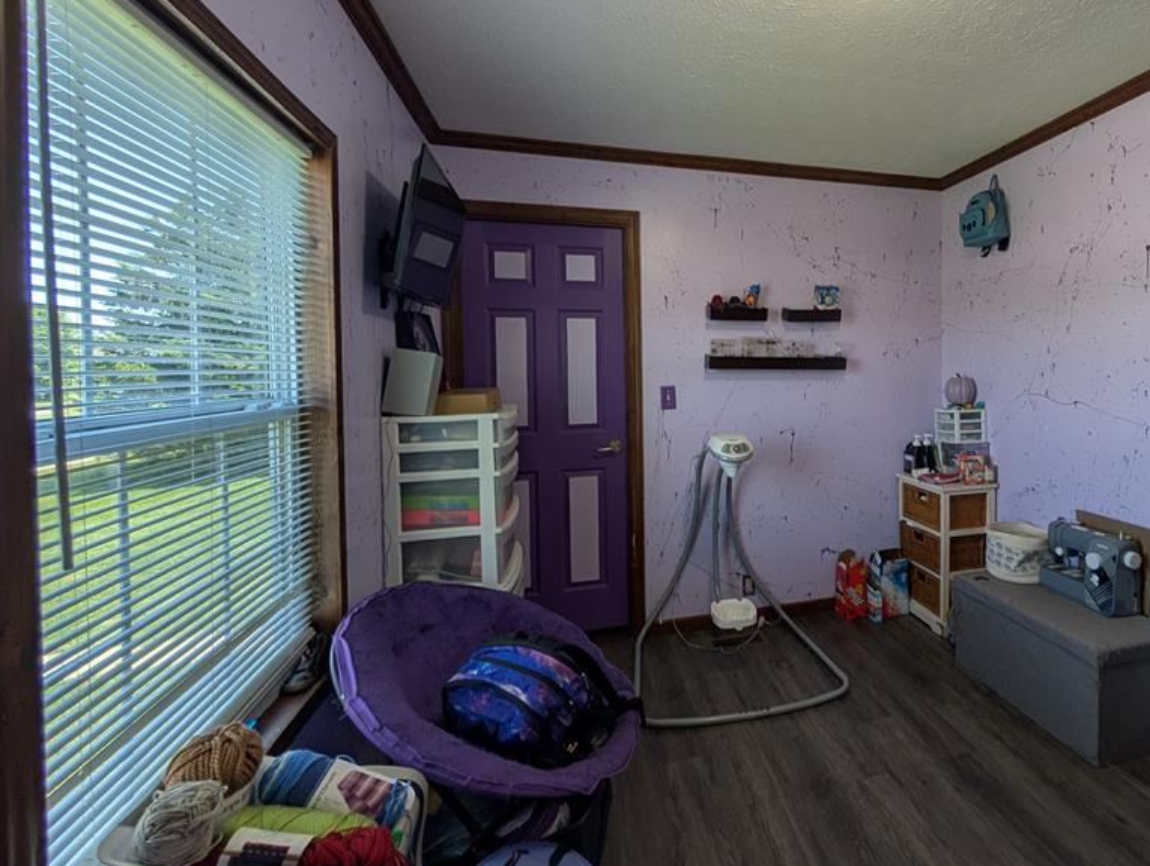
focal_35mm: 16
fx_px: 532
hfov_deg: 91.7
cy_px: 377
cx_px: 744
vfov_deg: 77.9
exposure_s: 1/273
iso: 44
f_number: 1.7
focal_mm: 2.02
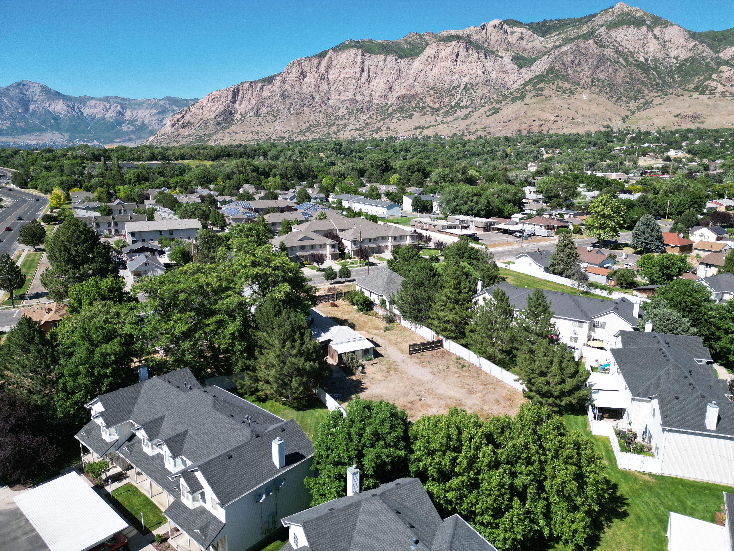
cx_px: 367
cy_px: 276
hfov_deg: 71.6
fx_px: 509
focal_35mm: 24
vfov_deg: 56.8
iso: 200
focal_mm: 6.72
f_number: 1.7
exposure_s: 1/3200
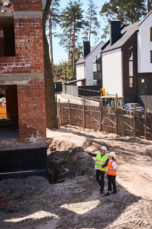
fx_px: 375
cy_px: 114
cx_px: 76
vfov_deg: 33.8
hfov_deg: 22.9
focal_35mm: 59
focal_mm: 59.2
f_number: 3.2
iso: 100
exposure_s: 1/800
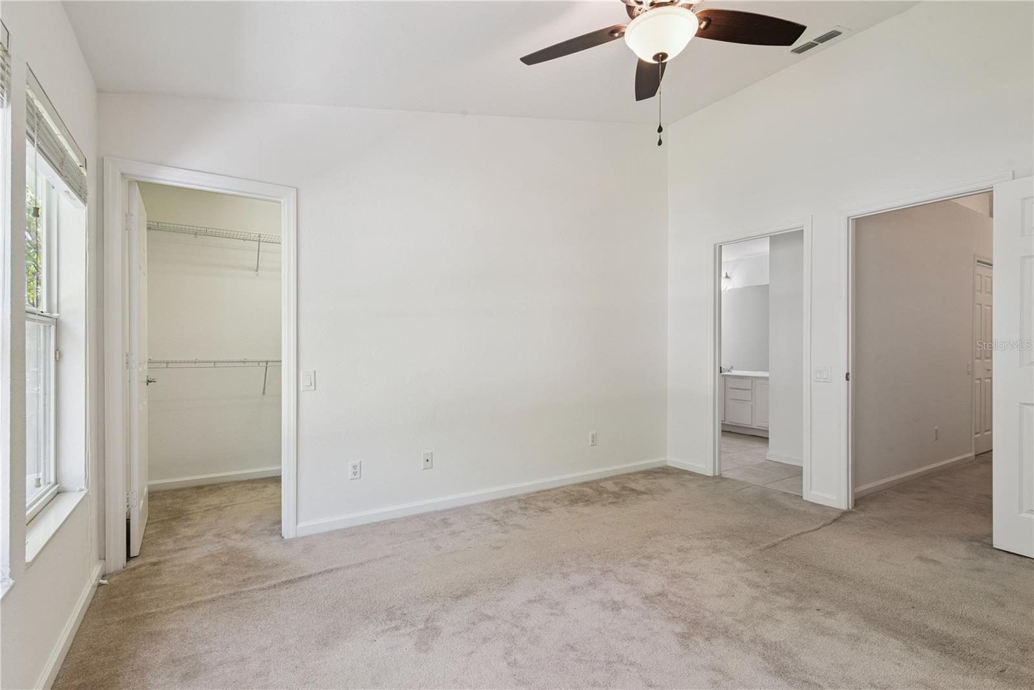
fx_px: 488
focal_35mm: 17
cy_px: 345
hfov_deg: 93.3
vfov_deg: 70.5
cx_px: 517
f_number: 10
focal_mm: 17
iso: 400
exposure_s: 1/20
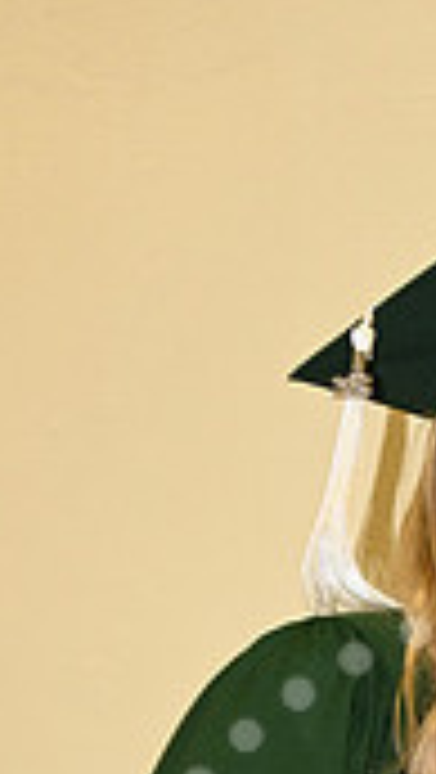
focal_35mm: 159
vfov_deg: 12.9
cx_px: 602
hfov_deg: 7.5
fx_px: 3262
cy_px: 1120
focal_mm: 45
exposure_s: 1/60
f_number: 5.6
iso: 1600
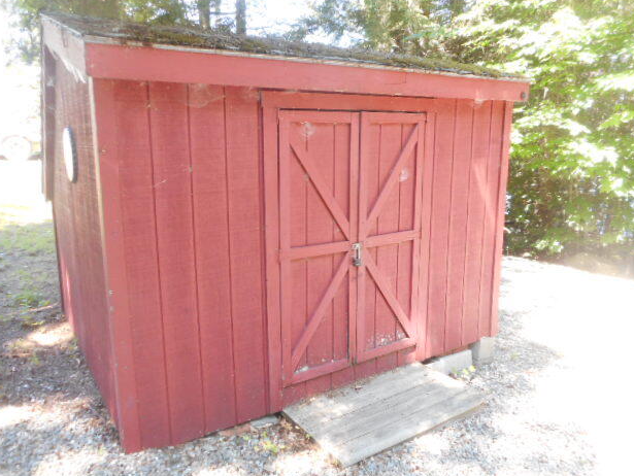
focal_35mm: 26
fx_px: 476
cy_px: 232
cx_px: 316
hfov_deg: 67.3
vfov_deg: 53.1
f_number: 3.7
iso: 180
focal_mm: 4.5
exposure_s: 1/30
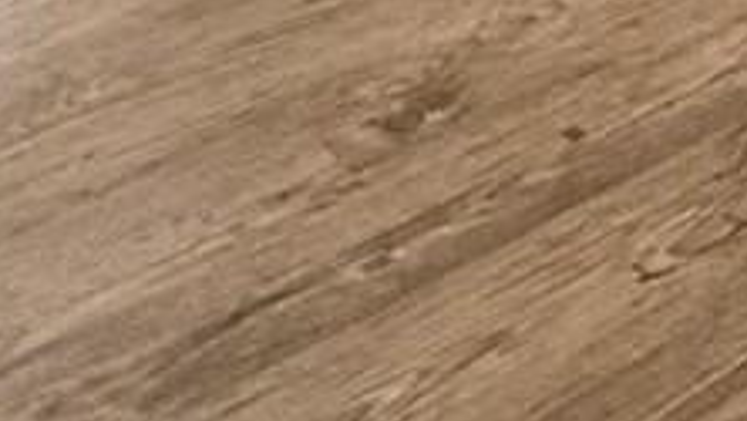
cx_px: 1036
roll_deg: +1.5
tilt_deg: -10.9
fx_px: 2179
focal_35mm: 110
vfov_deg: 9.3
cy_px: -734
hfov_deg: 17.9
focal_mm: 2.22
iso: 320
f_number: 2.2
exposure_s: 1/120
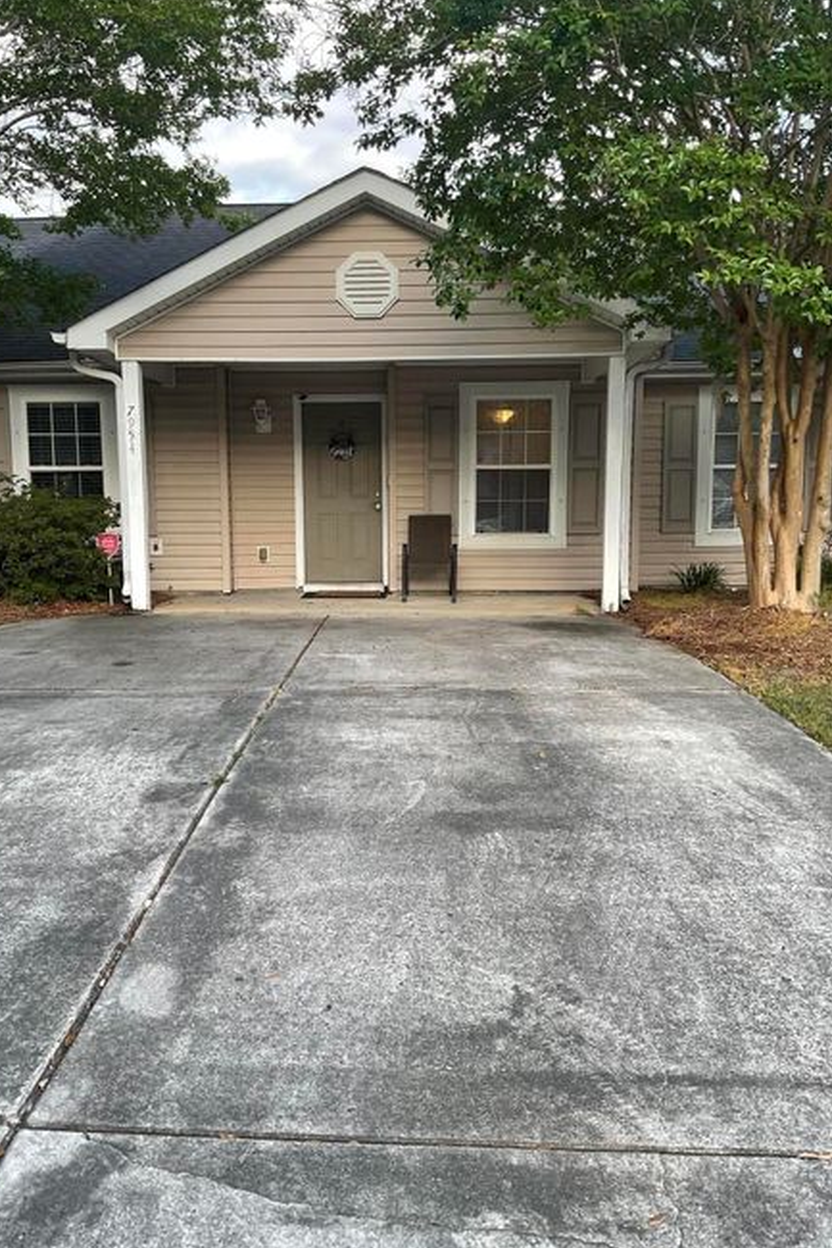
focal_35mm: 31
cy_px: 630
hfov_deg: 42.3
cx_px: 392
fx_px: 1074
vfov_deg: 60.3
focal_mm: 3
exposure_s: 1/120
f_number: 1.8
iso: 32
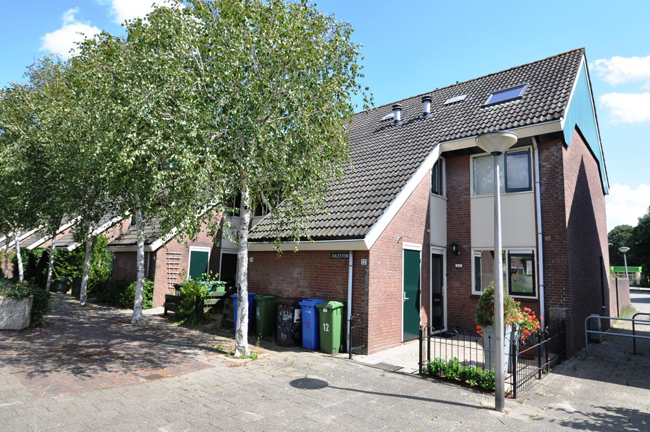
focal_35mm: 21
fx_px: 379
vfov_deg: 59.4
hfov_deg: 81.3
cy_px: 216
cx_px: 325
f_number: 8
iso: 200
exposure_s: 1/250
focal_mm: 14
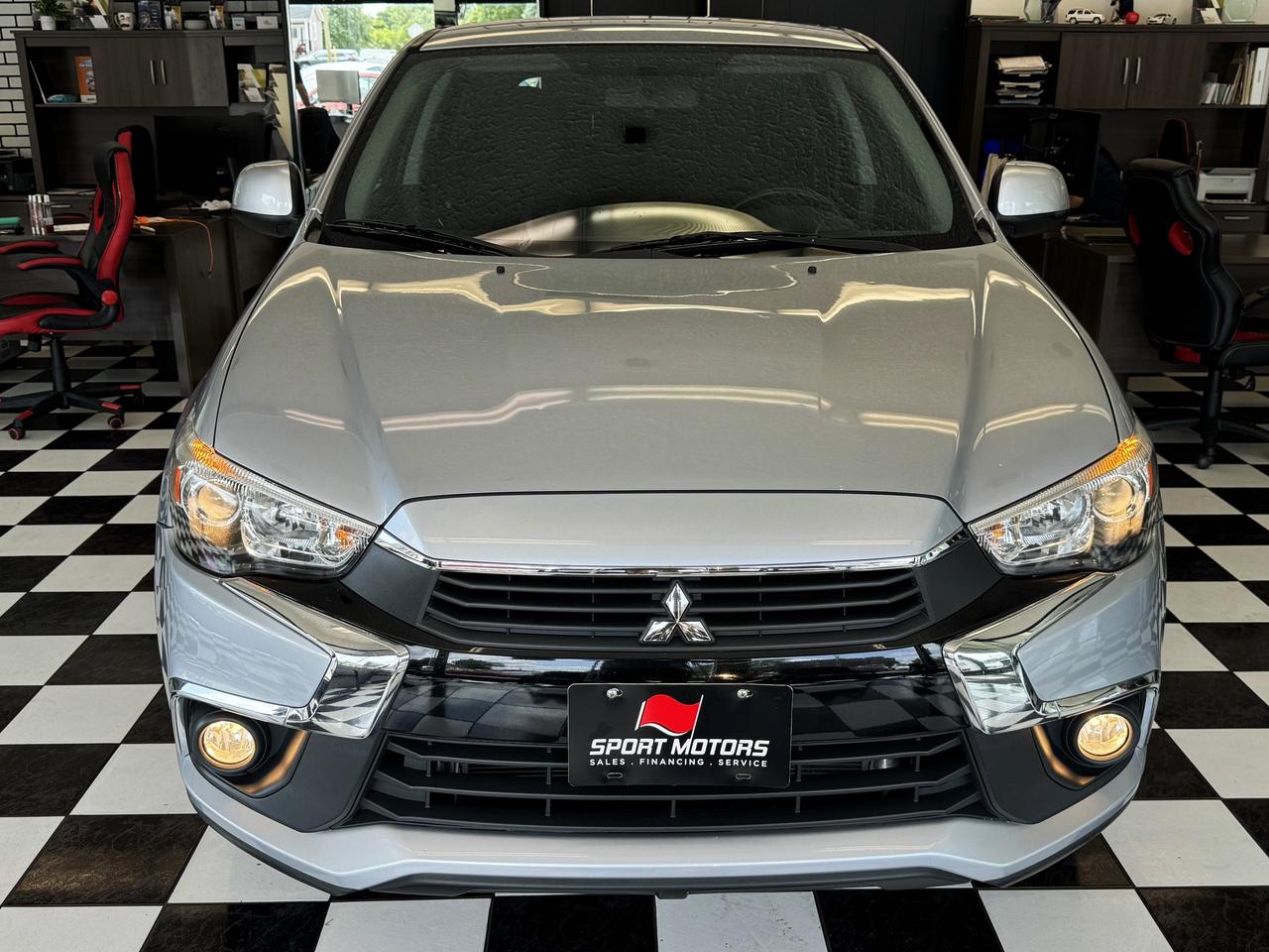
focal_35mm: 35
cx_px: 634
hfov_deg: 52.6
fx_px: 1283
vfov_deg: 40.7
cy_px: 476
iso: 80
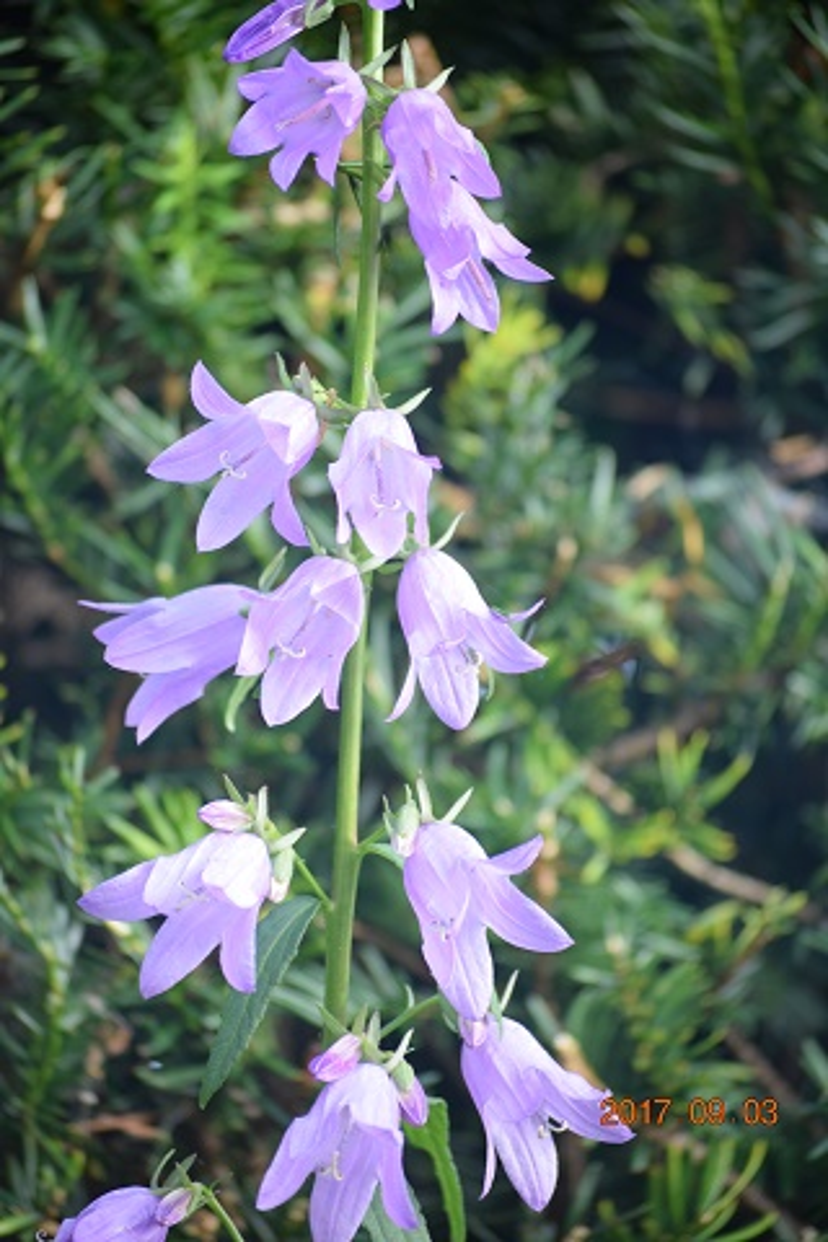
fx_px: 5433
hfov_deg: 8.7
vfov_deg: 13.0
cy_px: 621
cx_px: 414
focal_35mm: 158
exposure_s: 1/100
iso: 400
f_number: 5
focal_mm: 105
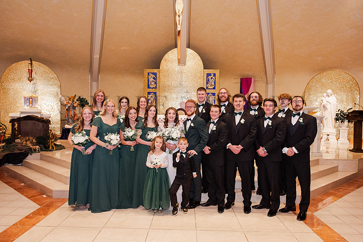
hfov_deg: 73.7
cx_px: 182
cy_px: 121
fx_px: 242
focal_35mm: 24
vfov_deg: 53.2
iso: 1250
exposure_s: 1/160
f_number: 5
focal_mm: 24
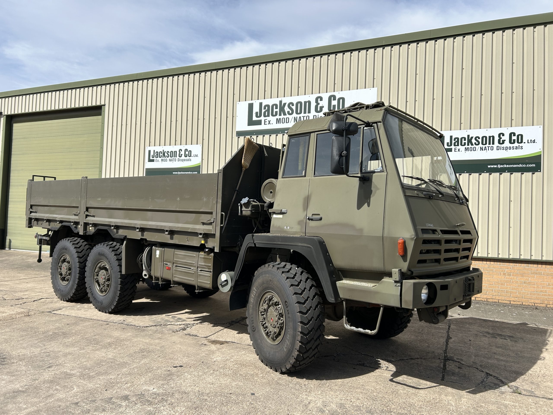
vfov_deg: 53.1
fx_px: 415
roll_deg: -1.8
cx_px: 276
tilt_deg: +1.9
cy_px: 208
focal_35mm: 26
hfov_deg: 67.3
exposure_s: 1/5319
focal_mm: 5.7
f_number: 1.5
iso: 50
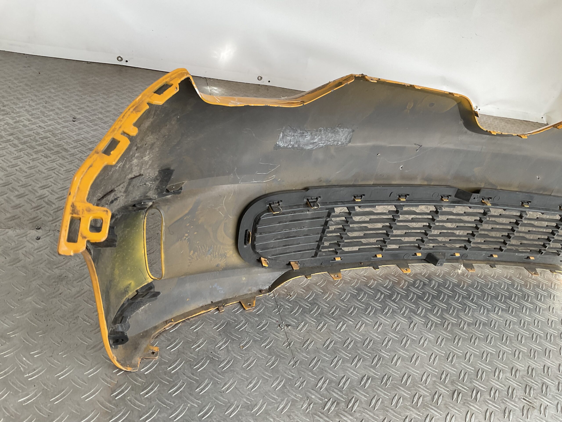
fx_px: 471
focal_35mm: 29
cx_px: 281
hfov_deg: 61.7
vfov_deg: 48.2
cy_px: 211
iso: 32
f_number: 1.8
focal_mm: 3
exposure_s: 1/120
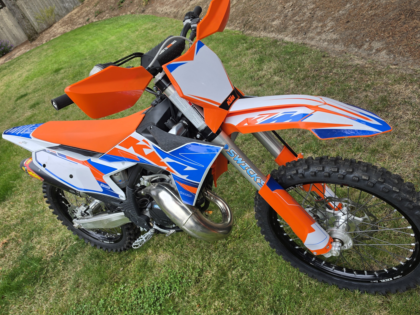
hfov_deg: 65.3
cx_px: 218
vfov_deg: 51.3
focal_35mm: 27
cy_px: 148
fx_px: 328
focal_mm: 6.5
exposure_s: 1/359
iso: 20
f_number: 1.4
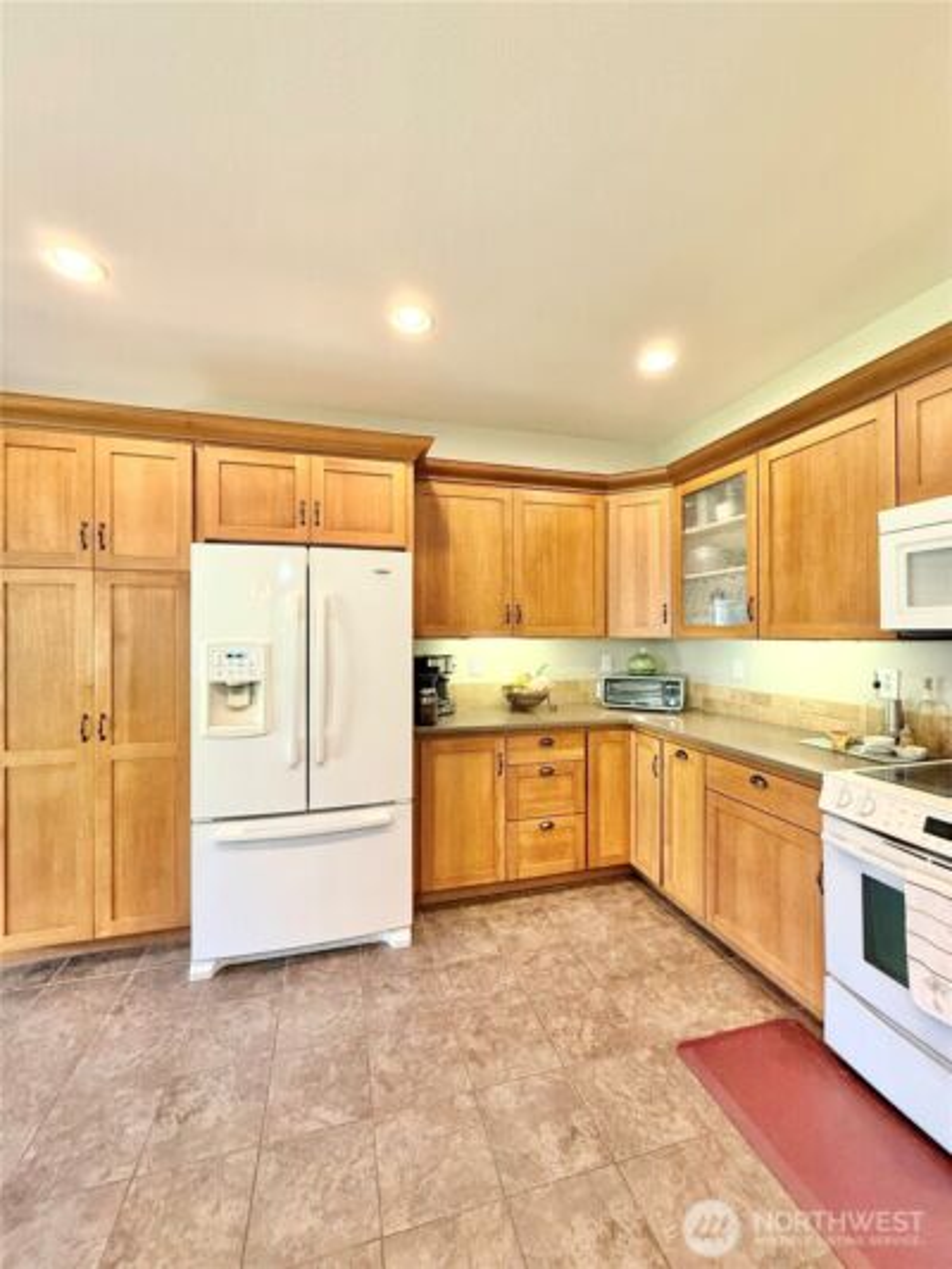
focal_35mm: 14
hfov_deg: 85.7
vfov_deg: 102.1
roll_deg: +0.1
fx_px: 513
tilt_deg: +0.8
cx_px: 476
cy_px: 634
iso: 250
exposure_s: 1/60
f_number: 2.2
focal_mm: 2.22
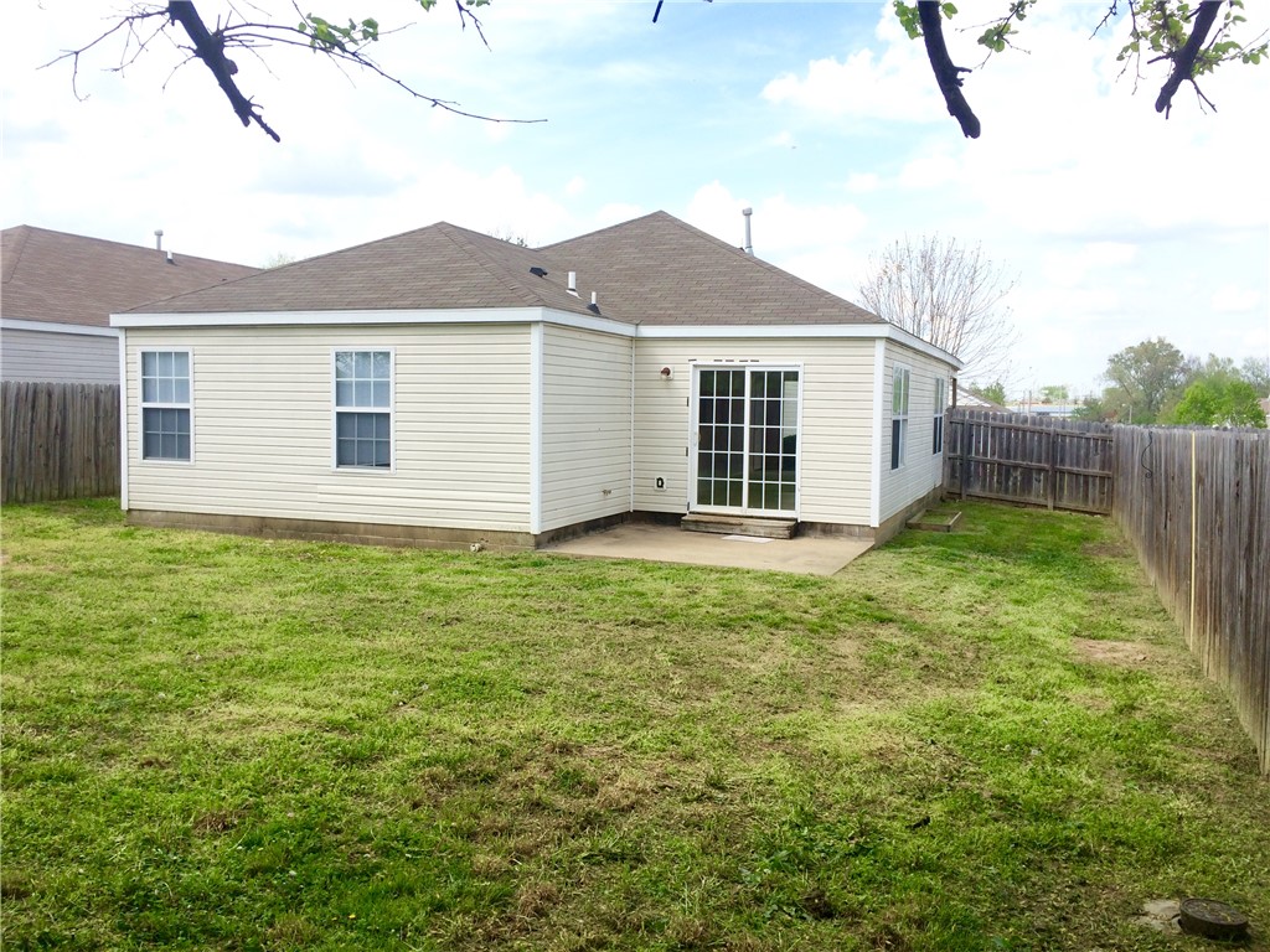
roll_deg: -0.7
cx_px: 635
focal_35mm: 29
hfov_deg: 61.7
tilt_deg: -2.9
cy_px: 476
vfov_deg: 48.2
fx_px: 1064
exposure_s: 1/954
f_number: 2.2
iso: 32
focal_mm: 4.15
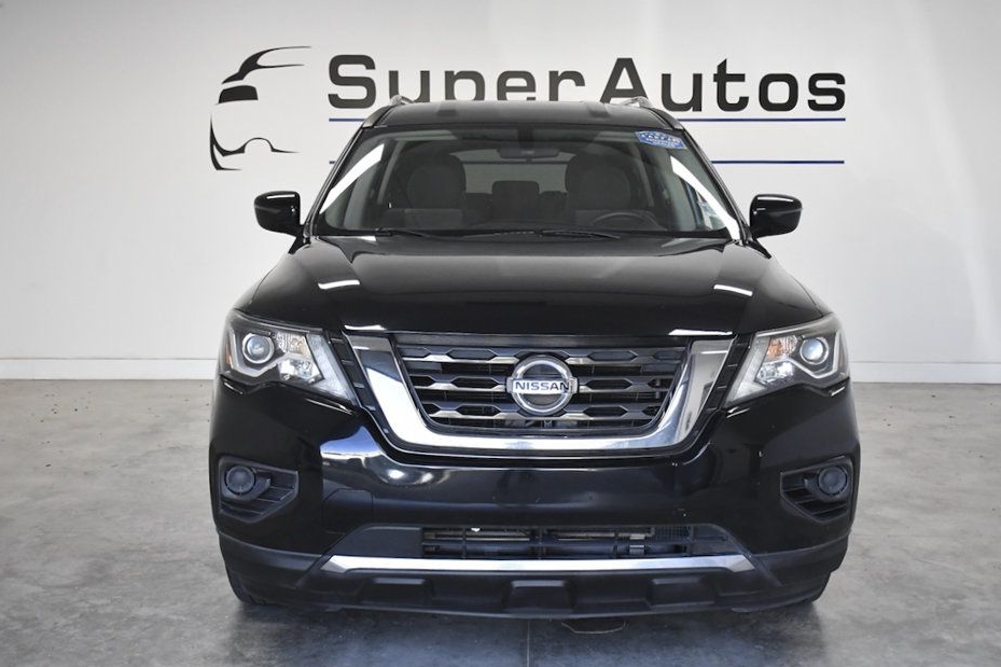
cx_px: 536
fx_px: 1195
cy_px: 317
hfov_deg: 45.4
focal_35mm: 43
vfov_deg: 31.2
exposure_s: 1/1600
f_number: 3.8
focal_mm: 26
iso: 2500
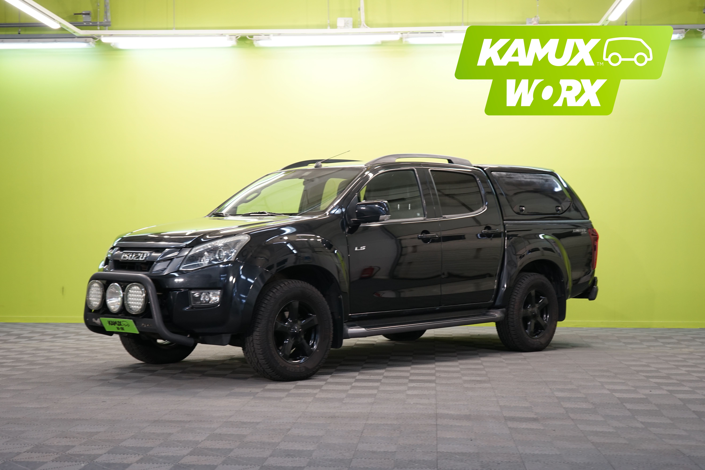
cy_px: 235
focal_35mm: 53
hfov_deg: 37.5
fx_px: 1038
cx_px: 352
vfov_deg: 25.5
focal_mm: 53
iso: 500
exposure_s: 1/30
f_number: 5
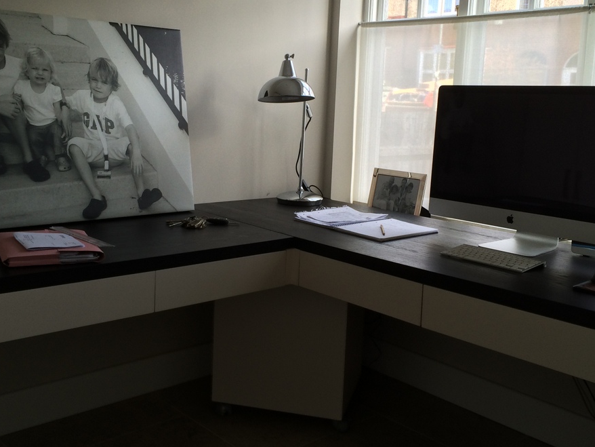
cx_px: 299
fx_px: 705
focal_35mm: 41
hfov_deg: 45.8
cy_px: 203
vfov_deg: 35.1
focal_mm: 4.12
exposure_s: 1/120
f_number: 2.2
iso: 64
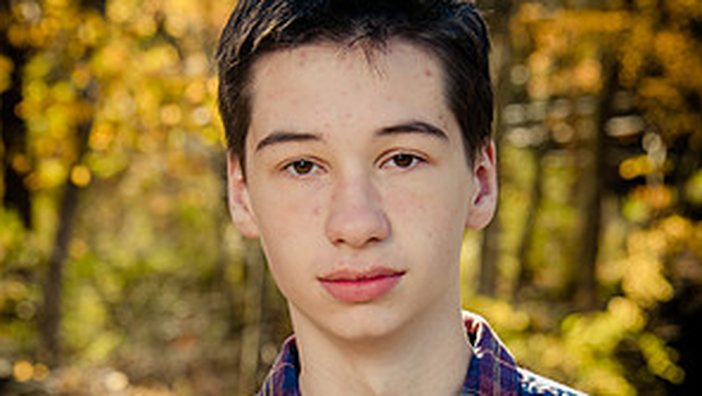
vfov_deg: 7.8
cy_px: 363
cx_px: 349
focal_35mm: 156
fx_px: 2906
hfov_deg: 13.8
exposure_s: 1/100
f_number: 6.3
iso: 100
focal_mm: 98
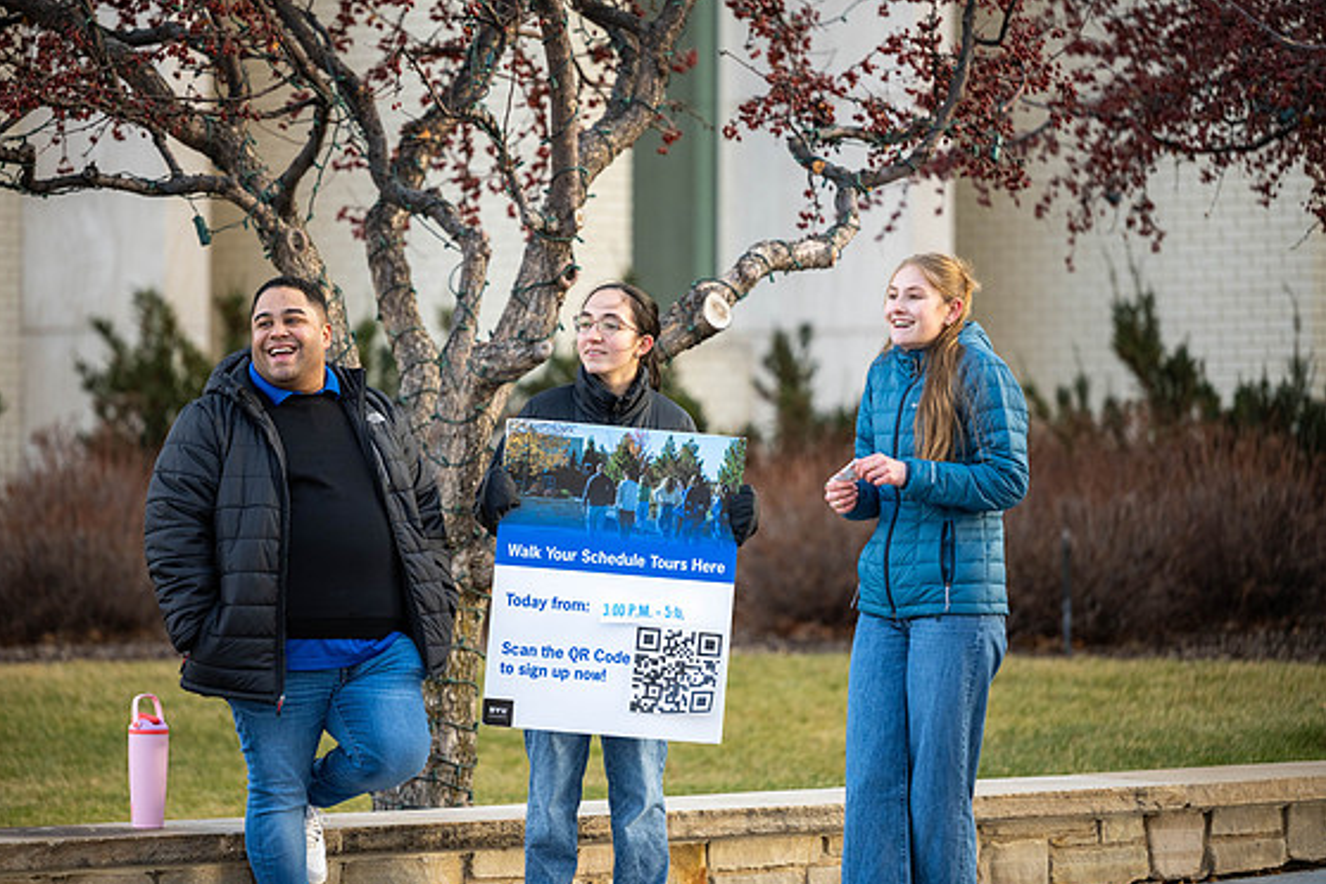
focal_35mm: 182
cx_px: 639
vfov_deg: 7.5
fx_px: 6703
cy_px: 448
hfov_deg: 11.3
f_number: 2.8
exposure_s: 1/1250
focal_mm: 175
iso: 400
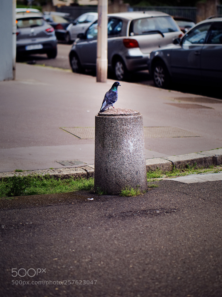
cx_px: 111
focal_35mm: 86
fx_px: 736
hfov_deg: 17.1
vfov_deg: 22.8
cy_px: 148
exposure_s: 1/800
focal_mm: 43
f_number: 1.2
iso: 160
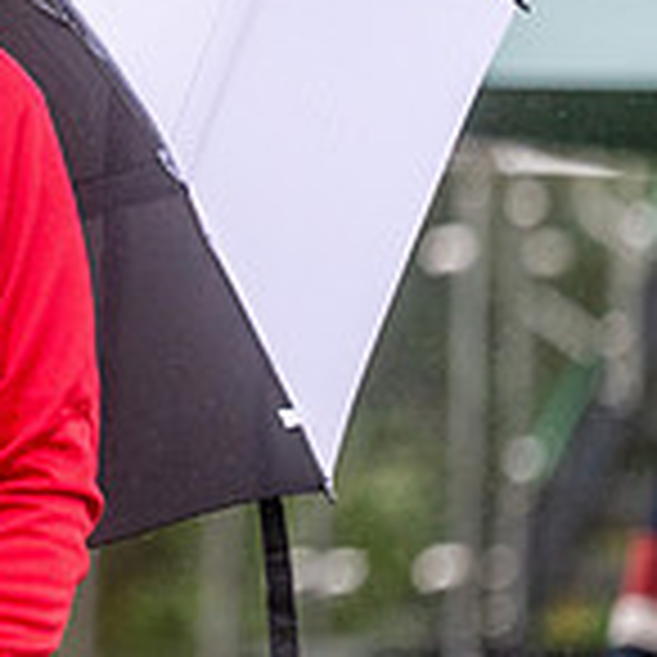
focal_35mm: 1517
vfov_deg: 1.2
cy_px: -22
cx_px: -626
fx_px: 32575
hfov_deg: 1.2
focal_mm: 300
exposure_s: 1/1600
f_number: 4.5
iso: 640
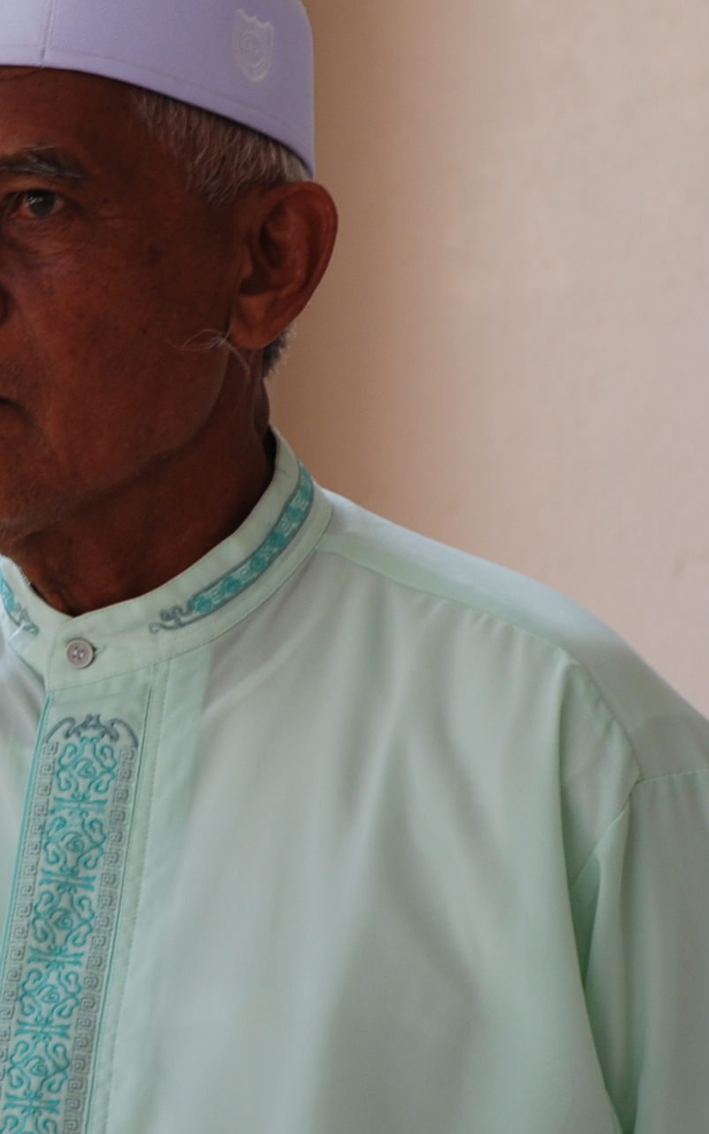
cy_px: 377
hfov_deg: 4.2
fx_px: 9646
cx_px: -448
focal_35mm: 312
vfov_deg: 6.7
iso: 125
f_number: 8
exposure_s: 1/25
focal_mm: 90
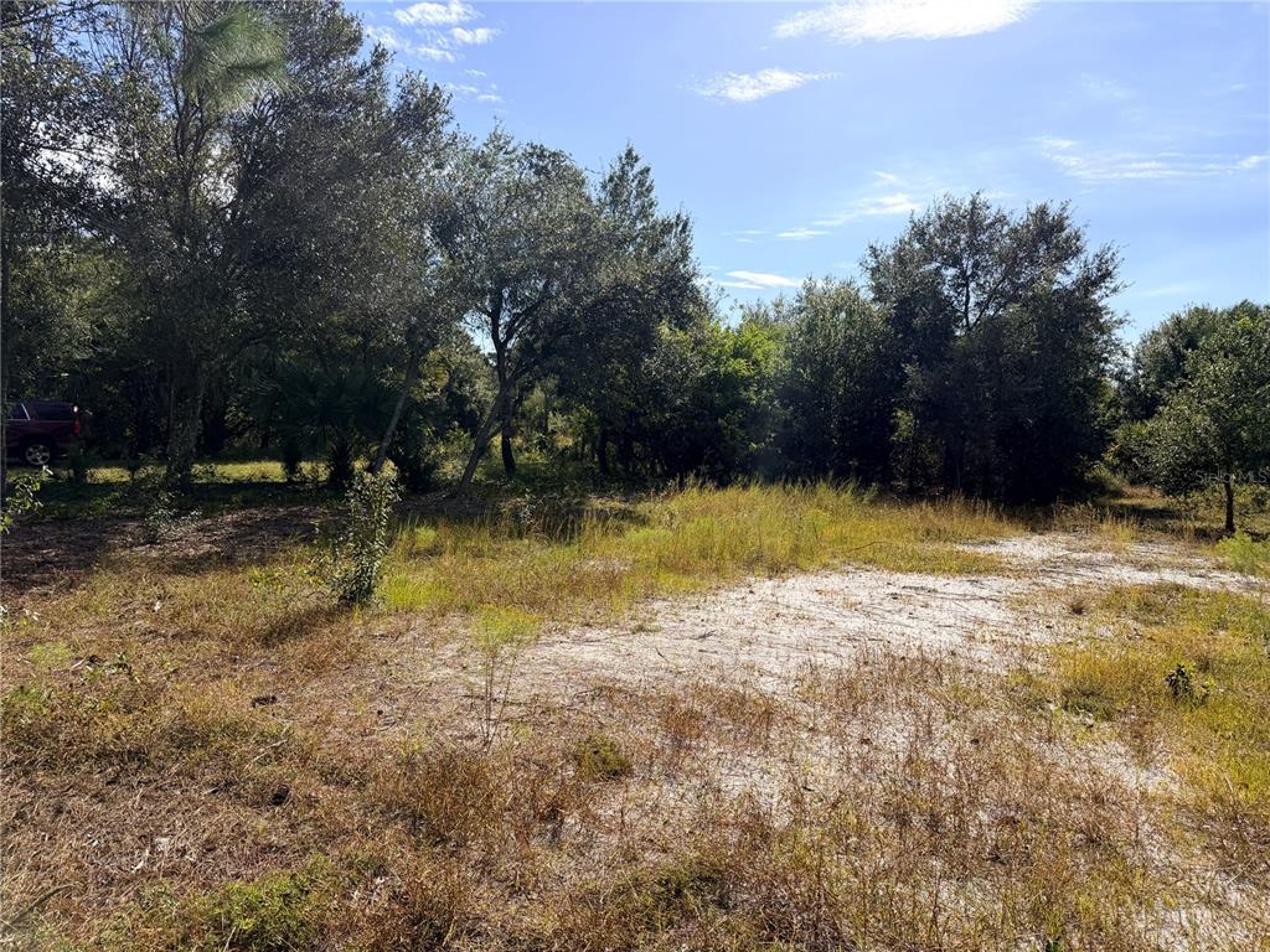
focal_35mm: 24
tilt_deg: -4.8
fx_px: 881
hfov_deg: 71.6
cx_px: 635
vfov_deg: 56.8
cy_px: 476
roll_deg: -1.0
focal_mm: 6.76
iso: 100
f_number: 1.78
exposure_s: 1/6173
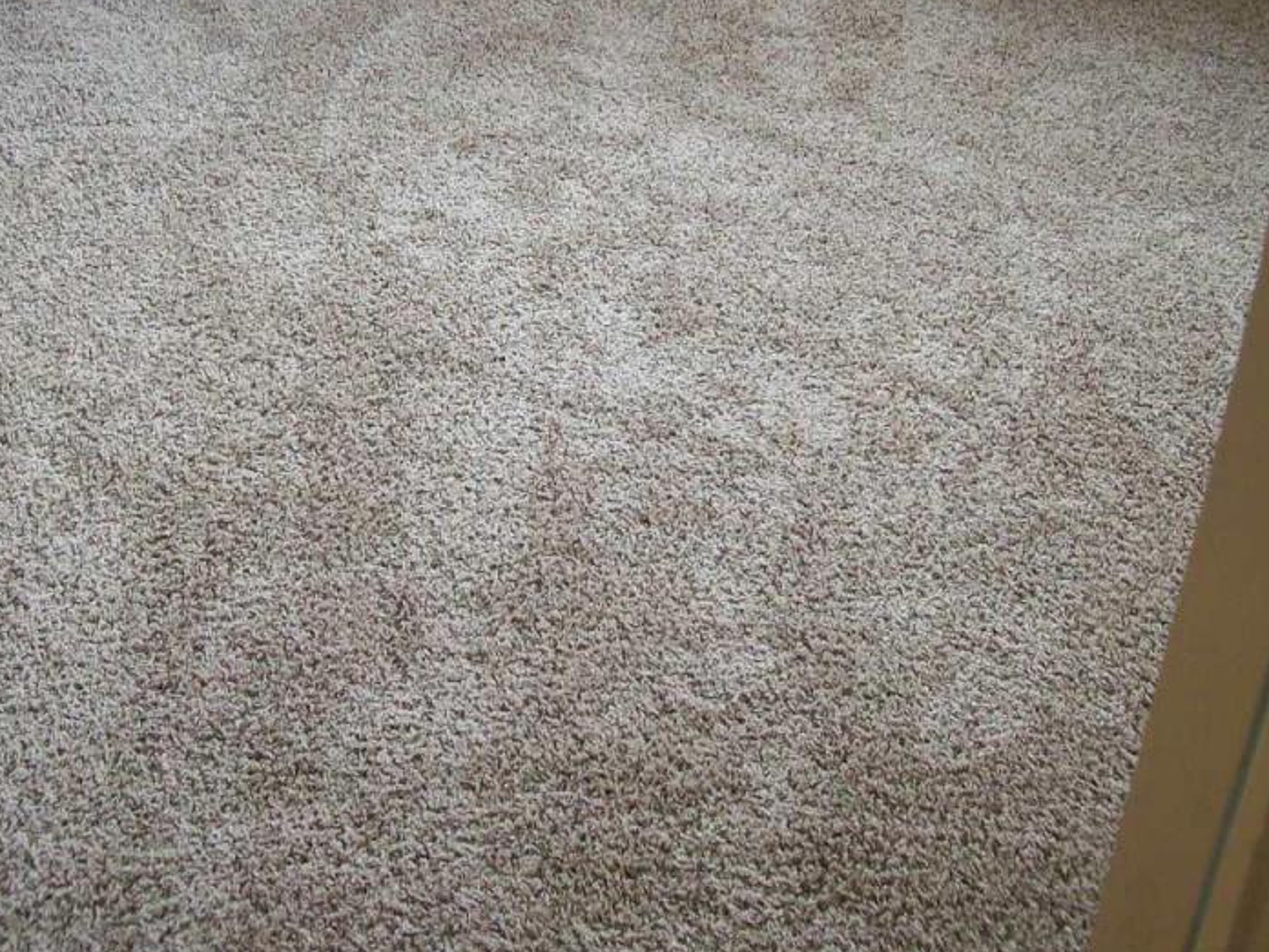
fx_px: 1943
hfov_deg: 36.0
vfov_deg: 27.3
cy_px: 303
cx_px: 483
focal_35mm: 53
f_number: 2.7
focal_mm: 6
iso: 168
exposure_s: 1/64
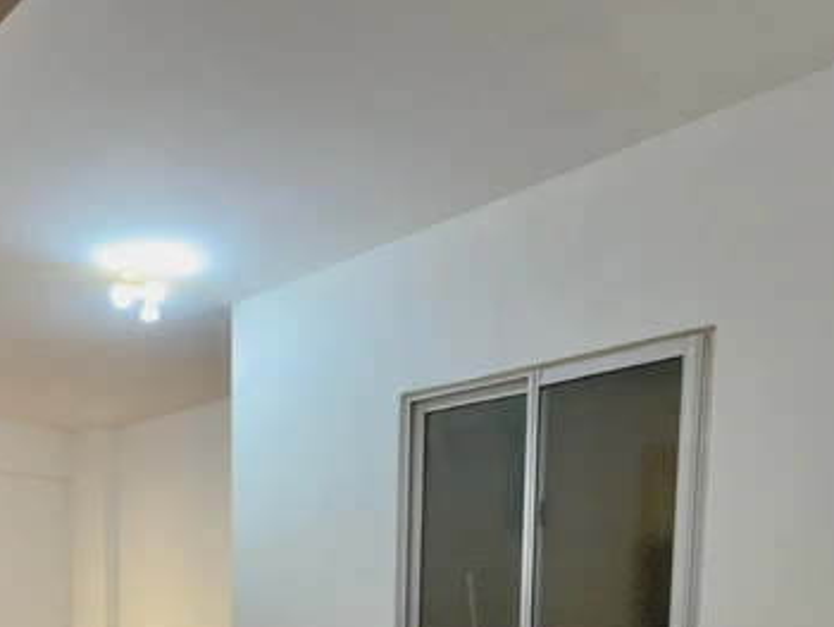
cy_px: 672
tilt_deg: -5.3
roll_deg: +0.0
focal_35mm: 32
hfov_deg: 53.5
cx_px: 183
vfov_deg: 37.7
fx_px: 772
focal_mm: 2.22
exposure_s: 1/25
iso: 200
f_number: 2.2
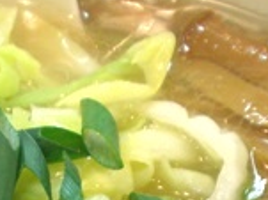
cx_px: 55
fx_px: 1176
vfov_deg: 9.2
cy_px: 392
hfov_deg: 12.9
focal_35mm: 152
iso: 100
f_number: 3.5
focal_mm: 6.6
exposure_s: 1/25
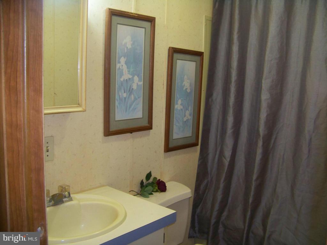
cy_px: 122
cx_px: 164
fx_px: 340
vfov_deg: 39.7
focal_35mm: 36
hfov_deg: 51.4
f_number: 2.8
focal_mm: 5.85
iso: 200
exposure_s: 1/30
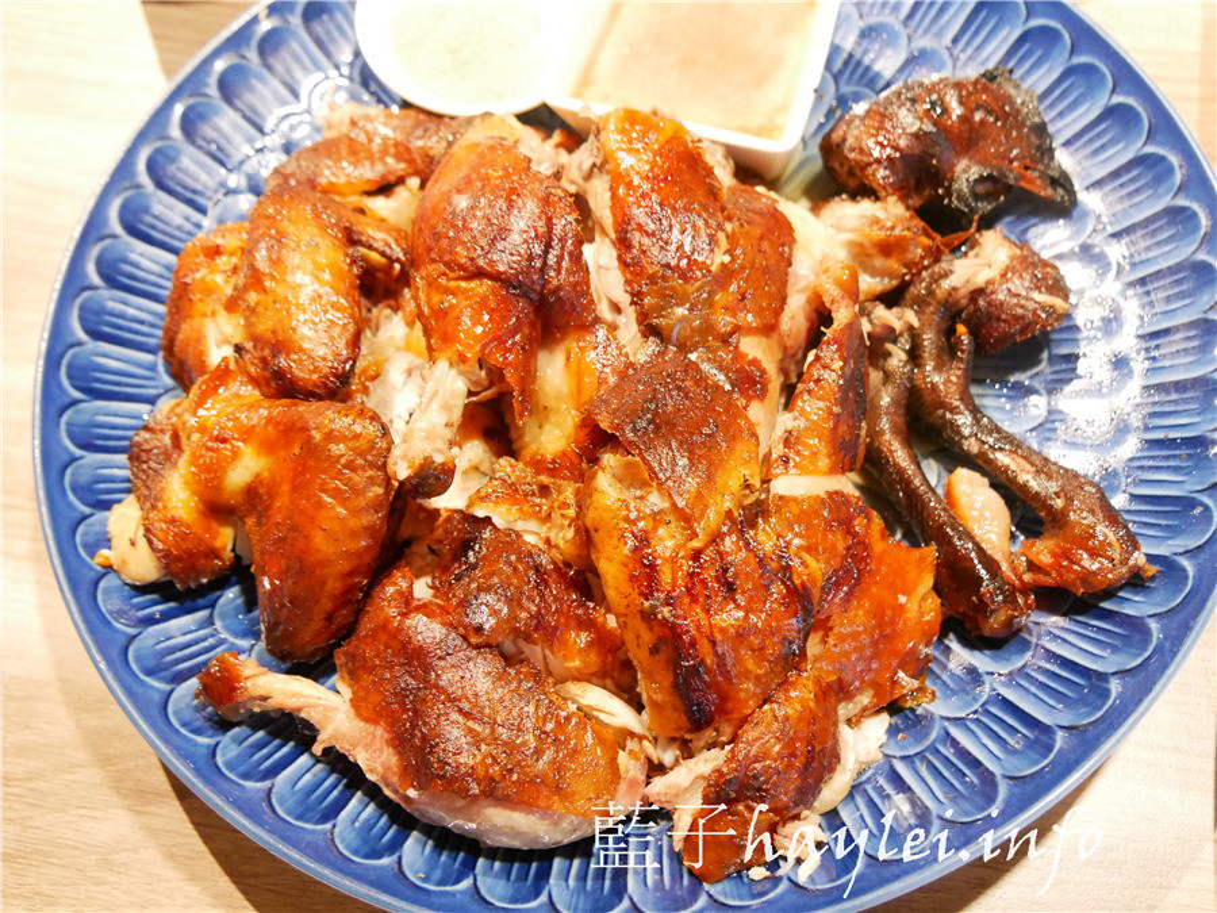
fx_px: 1336
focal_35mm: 38
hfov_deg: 49.0
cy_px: 456
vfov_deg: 37.7
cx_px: 608
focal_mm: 19
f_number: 3.8
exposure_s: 1/25
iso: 3200
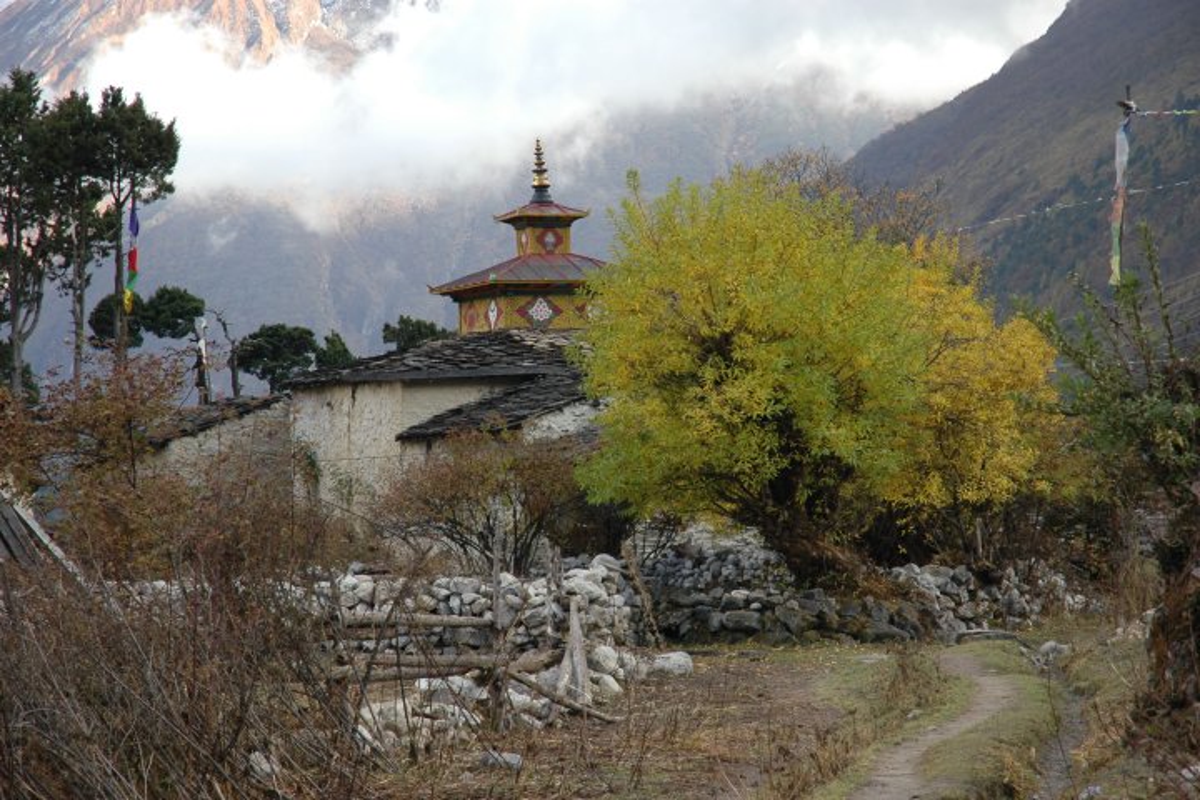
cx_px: 600
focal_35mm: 105
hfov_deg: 19.5
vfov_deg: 13.0
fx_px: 3500
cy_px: 400
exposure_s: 1/125
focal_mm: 70
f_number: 5.6
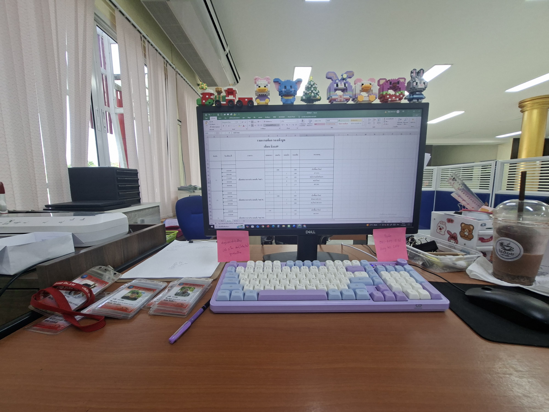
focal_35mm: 13
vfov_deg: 89.9
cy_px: 206
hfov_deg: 106.2
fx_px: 206
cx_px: 274
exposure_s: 1/40
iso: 50
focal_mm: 1.74
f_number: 2.2
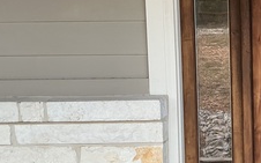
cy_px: 52
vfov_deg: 15.0
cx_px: 327
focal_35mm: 87
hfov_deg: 21.8
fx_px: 619
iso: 20
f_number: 1.8
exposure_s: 1/120
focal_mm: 3
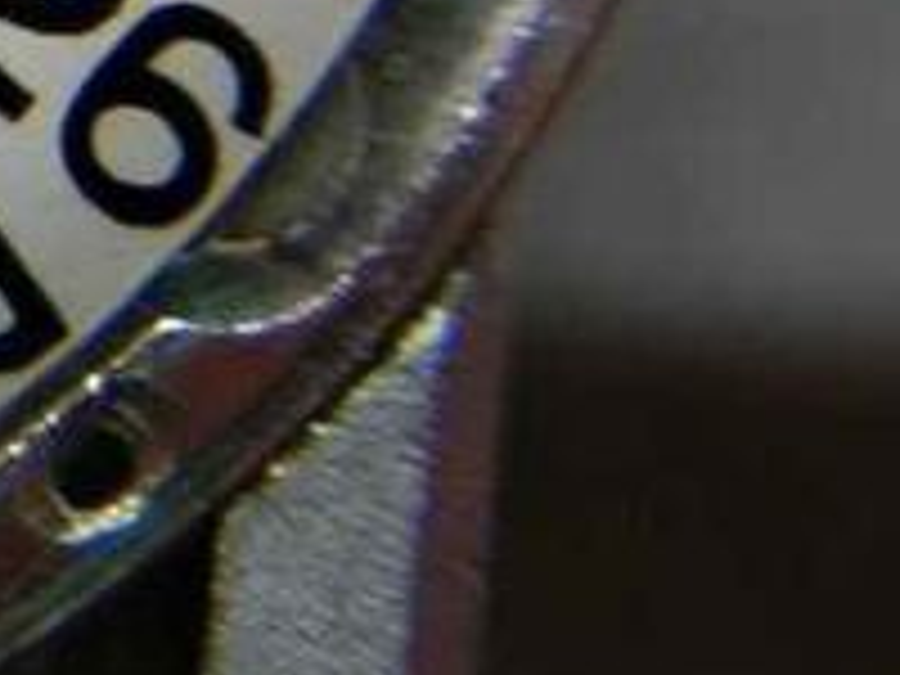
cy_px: -513
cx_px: -891
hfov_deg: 8.1
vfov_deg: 6.3
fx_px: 6032
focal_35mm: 232
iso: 100
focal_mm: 9
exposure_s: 1/26.7
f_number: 3.7
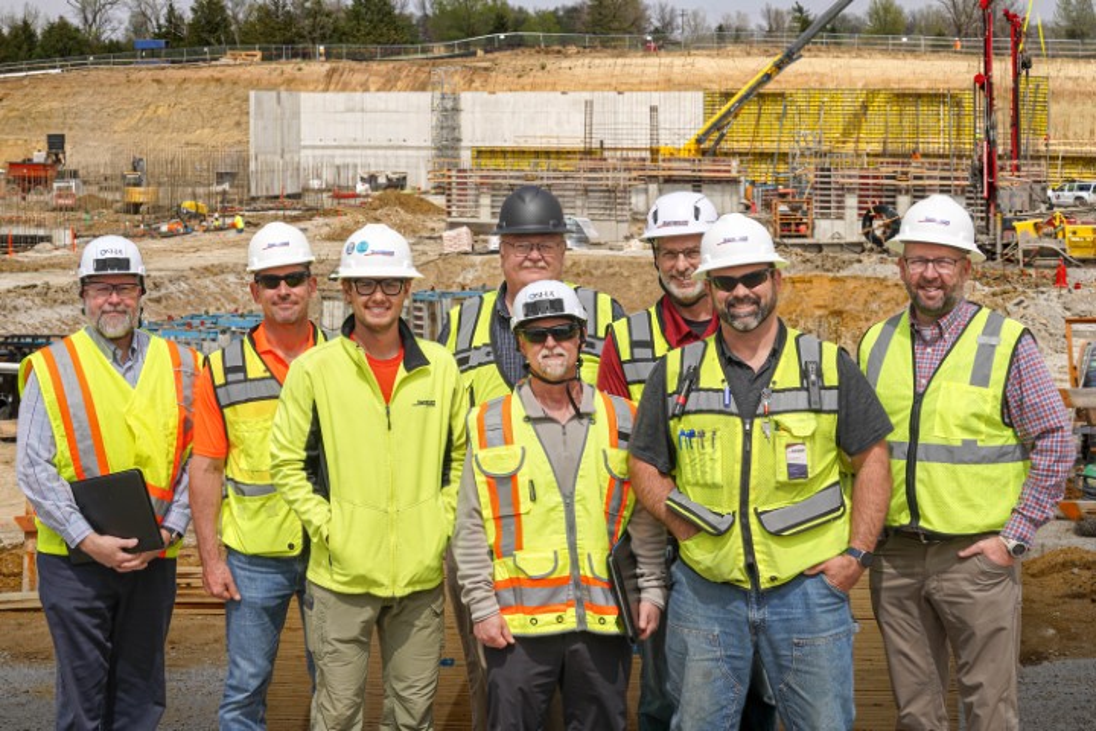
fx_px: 2131
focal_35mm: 70
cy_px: 366
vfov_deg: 19.5
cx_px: 548
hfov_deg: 28.8
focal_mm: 70
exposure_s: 1/200
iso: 100
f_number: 13
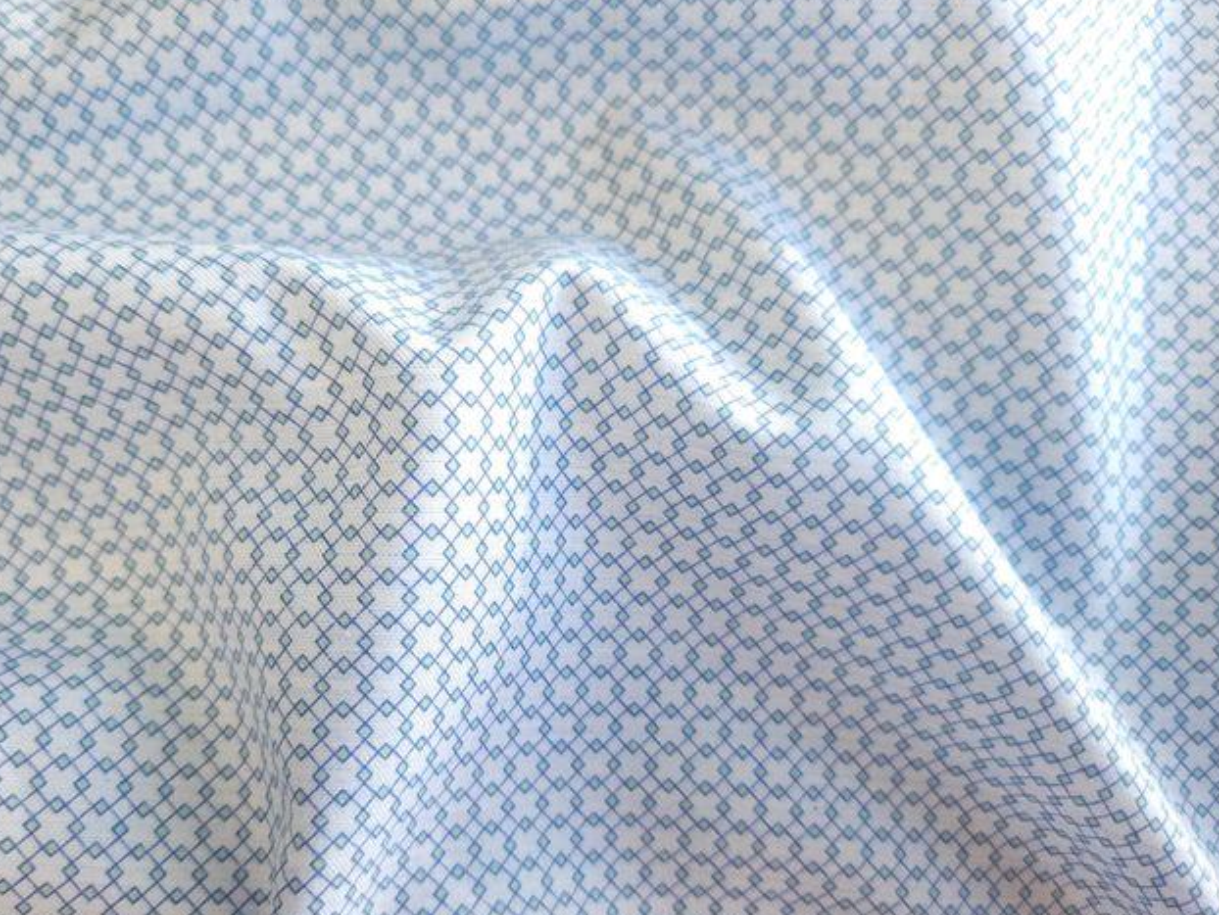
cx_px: 506
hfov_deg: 61.3
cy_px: 539
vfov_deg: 48.0
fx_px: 1022
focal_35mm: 29
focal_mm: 5
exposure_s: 1/180
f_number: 1.8
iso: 250
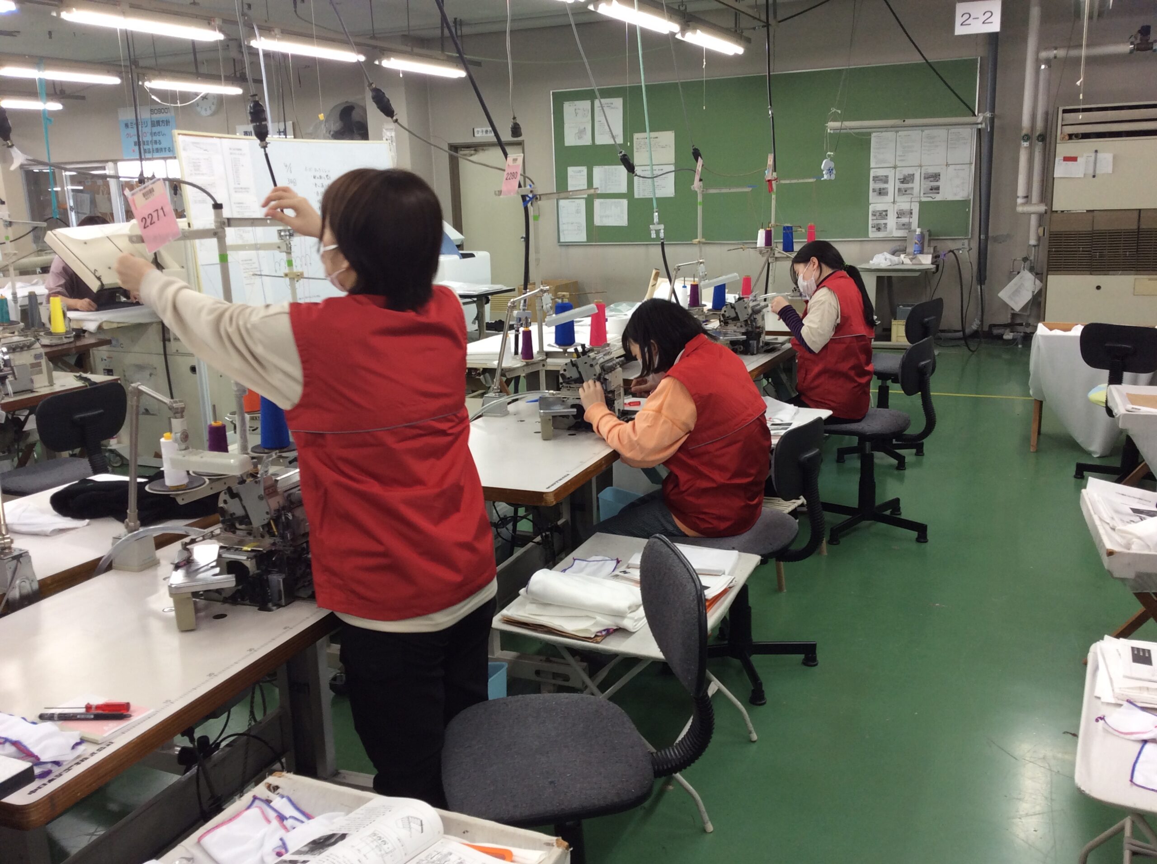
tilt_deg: -13.7
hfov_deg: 56.9
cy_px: 432
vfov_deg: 44.1
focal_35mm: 32
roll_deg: +3.1
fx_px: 1068
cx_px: 578
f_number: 2.4
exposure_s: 1/24
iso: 32
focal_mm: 3.3
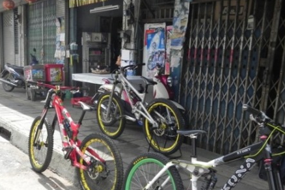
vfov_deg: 30.4
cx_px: 118
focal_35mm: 44
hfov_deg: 44.3
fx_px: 348
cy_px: 122
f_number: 5.6
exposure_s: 1/194
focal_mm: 5.9
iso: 160
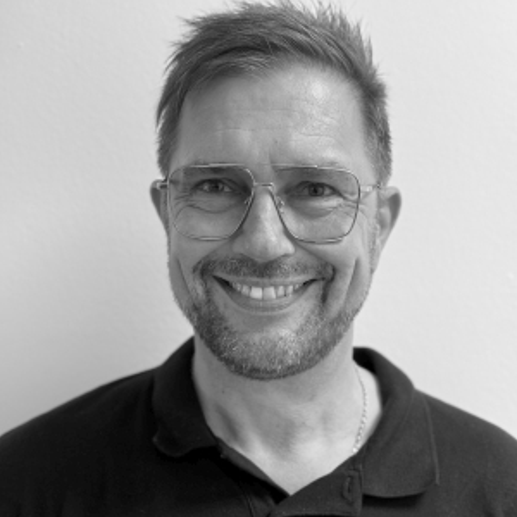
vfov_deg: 29.9
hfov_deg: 30.0
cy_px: 325
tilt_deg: -6.6
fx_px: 963
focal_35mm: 57
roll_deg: +0.9
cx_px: 258
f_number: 1.78
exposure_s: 1/51
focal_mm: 6.76
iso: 125
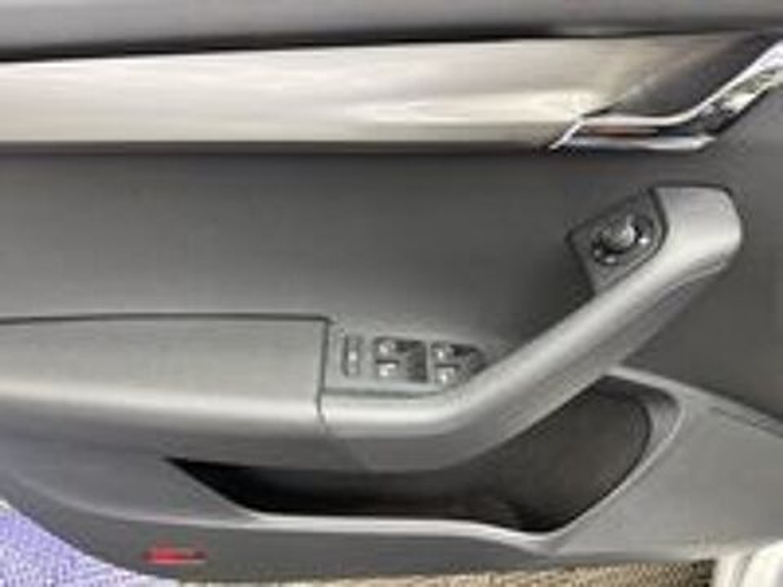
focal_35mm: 24
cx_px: 392
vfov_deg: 56.8
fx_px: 543
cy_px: 294
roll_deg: +0.8
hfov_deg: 71.6
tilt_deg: -42.0
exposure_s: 1/60
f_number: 1.78
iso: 640
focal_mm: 6.76
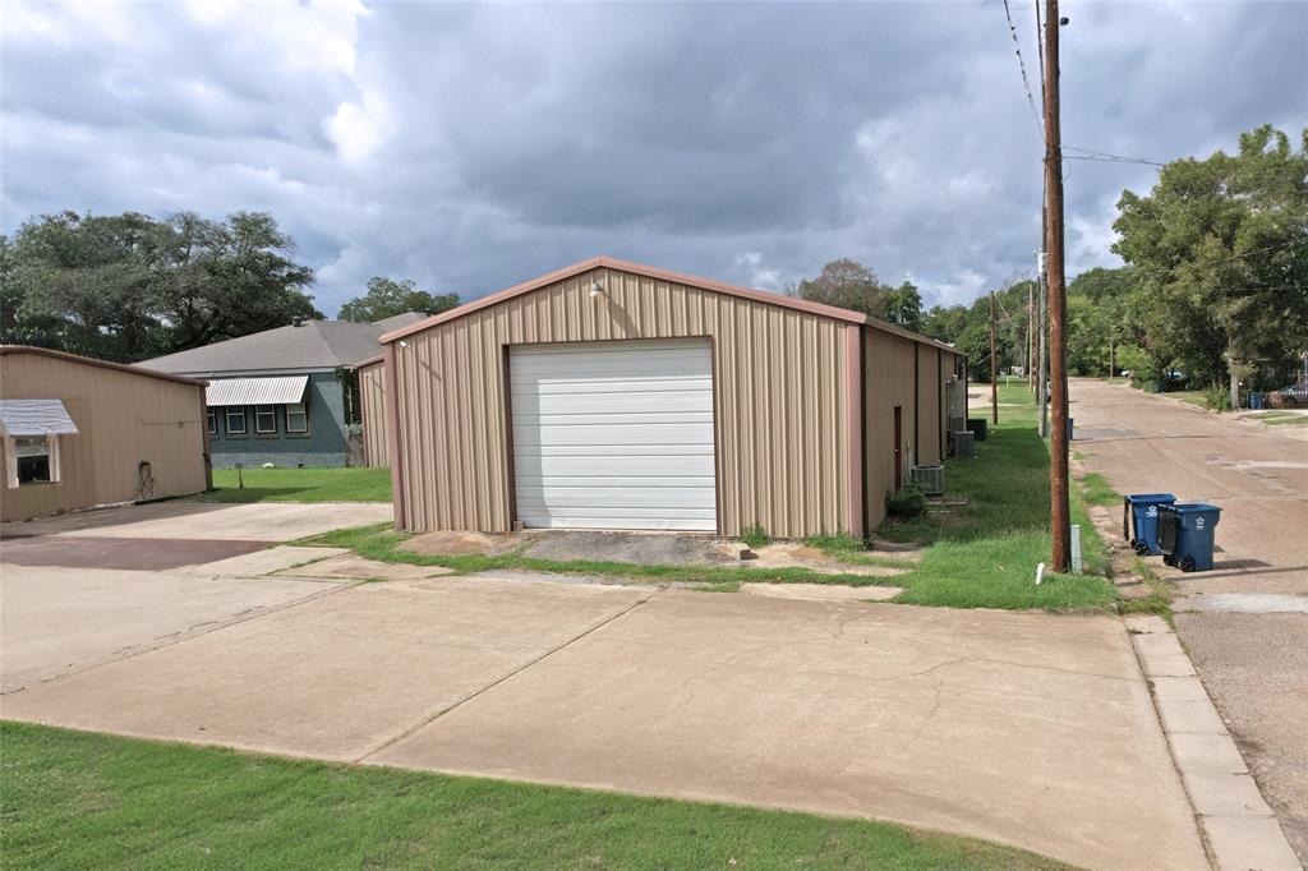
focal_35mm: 22
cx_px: 654
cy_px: 436
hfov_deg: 78.6
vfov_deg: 57.2
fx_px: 799
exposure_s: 1/2500
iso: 100
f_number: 2.8
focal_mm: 8.38
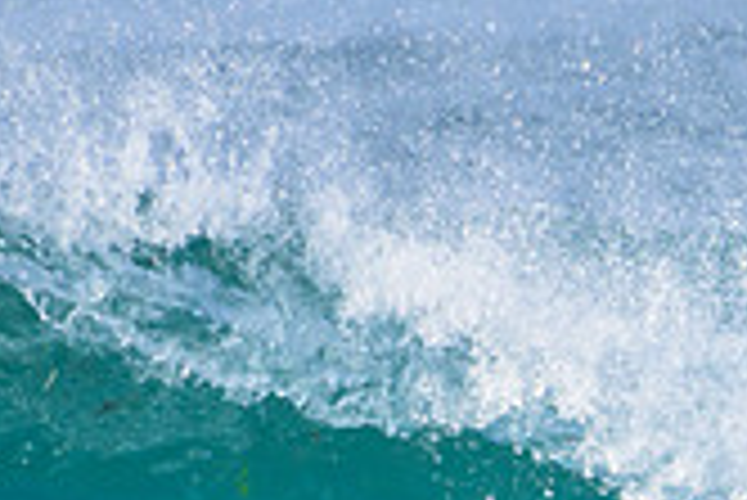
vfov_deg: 0.4
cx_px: 868
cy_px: 818
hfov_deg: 0.6
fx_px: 72437
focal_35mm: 3488
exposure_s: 1/2000
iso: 1250
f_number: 11
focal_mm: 1000
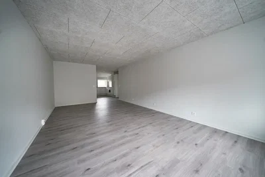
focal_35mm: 12
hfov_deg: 112.6
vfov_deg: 90.1
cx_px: 132
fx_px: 88
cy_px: 88
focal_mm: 12
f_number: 5
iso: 320
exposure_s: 1/50
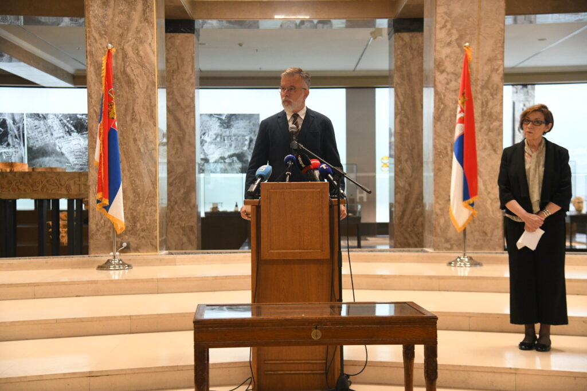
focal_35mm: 52
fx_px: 848
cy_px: 196
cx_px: 294
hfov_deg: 38.2
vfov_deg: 26.0
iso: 3200
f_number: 4
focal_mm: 52
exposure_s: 1/100
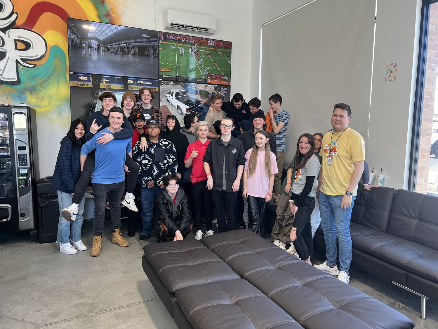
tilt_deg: -6.2
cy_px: 164
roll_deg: -0.6
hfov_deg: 67.3
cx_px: 219
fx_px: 329
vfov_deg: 53.1
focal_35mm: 26
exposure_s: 1/121
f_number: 1.5
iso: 50
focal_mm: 5.7
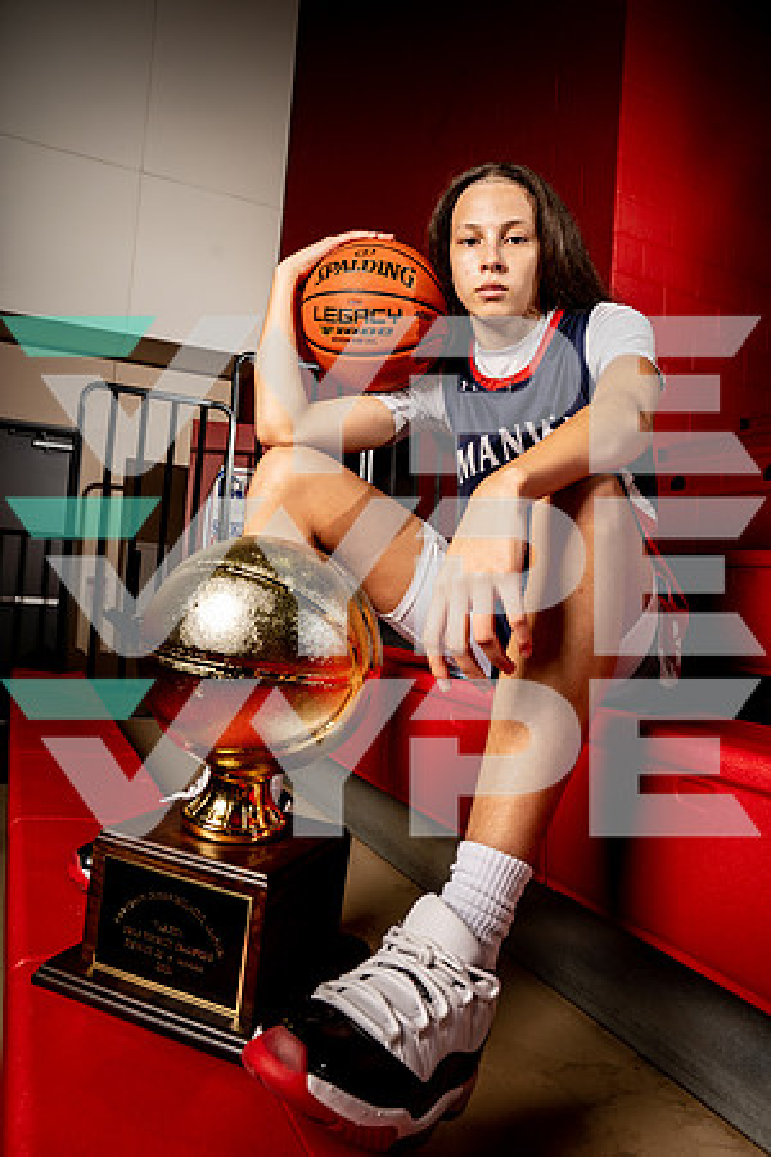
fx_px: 771
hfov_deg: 53.1
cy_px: 578
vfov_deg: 73.7
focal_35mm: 24
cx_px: 386
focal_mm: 24
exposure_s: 1/250
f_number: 7.1
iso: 100
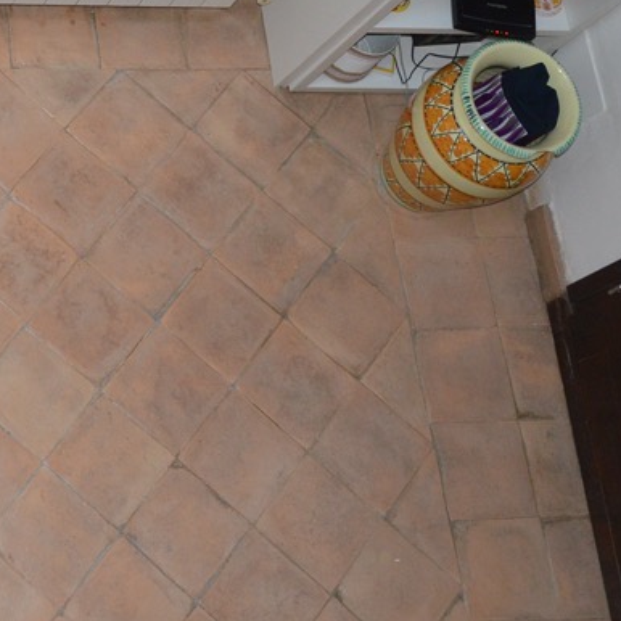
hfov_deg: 17.3
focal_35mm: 93
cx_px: -245
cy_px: -31
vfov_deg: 18.1
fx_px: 1888
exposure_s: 1/60
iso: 900
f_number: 3.8
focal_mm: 22
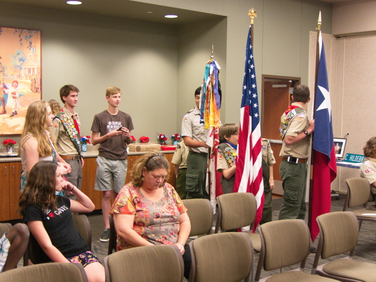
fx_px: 521
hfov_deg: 39.7
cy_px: 141
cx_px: 188
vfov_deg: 30.3
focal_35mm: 48
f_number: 4.1
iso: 3200
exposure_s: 1/80
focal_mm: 24
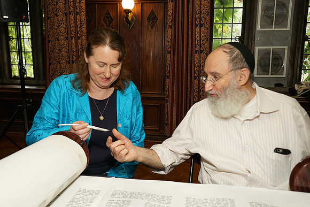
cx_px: 155
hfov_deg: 60.3
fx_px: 267
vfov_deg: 42.3
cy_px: 104
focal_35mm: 31
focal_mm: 31
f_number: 4.5
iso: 500
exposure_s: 1/80
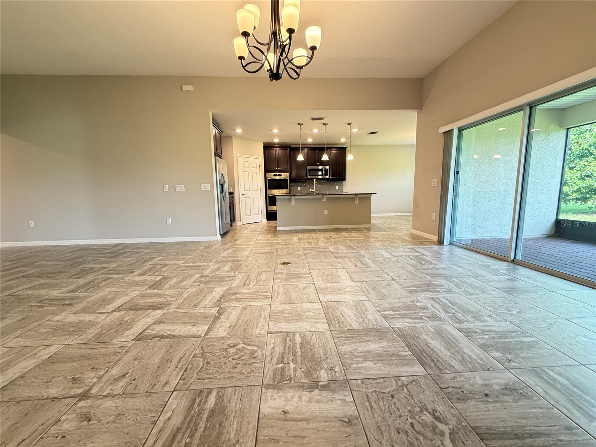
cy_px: 224
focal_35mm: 14
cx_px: 298
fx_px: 241
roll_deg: +0.5
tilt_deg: -8.3
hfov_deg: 102.1
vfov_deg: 85.7
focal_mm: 2.22
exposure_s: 1/60
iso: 320
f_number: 2.2
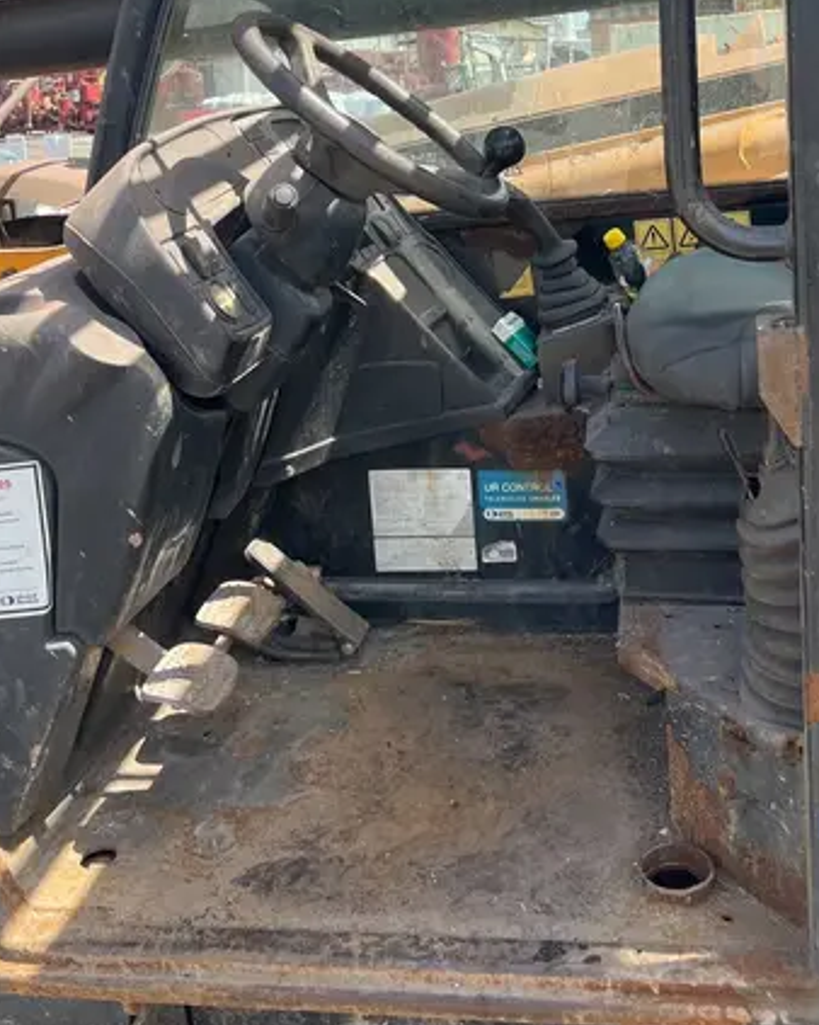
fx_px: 1334
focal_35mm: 44
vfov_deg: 39.8
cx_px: 492
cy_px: 156
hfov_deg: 34.0
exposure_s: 1/928
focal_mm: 5.1
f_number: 1.6
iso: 50
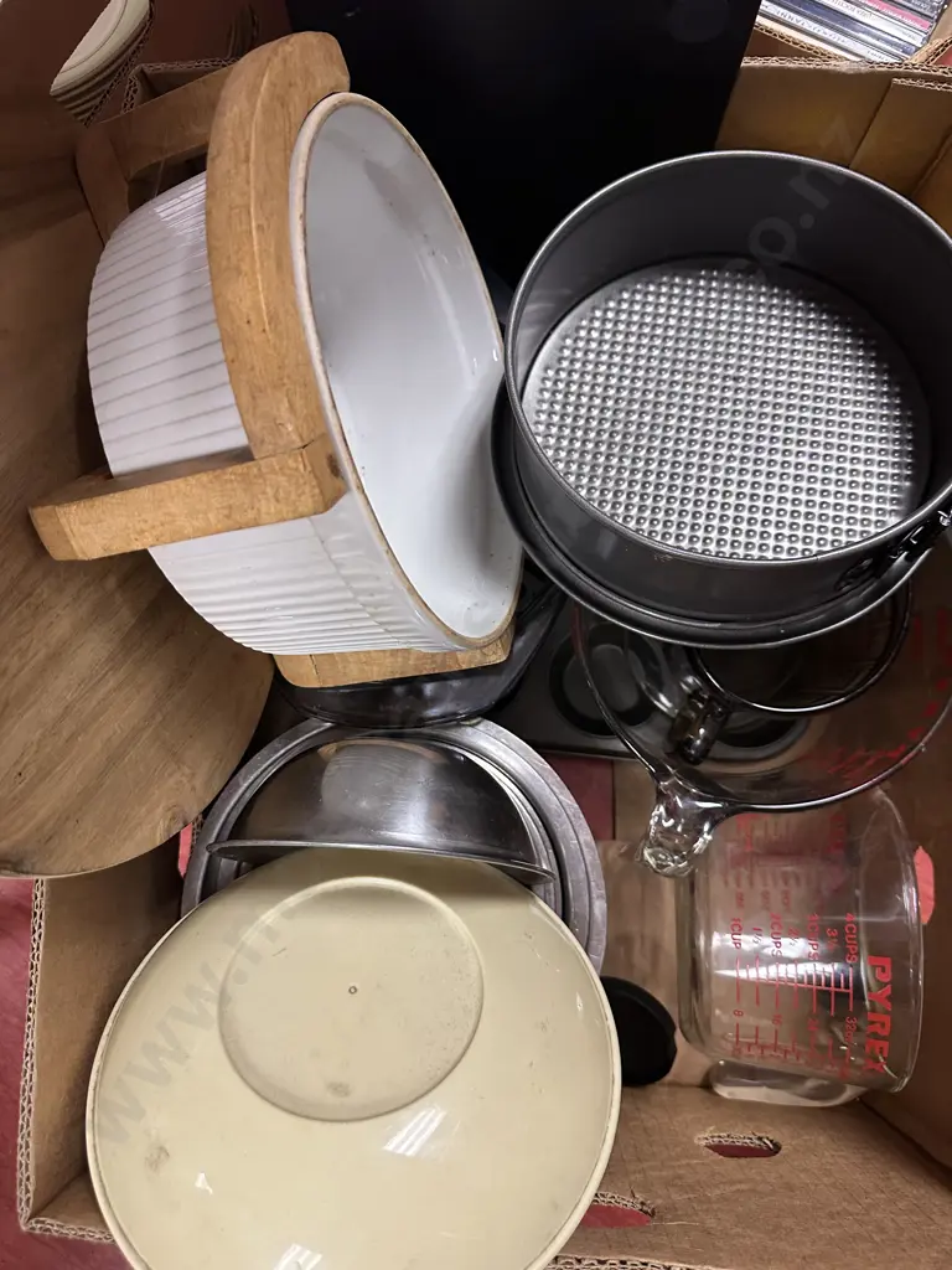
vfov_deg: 71.6
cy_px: 635
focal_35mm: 24
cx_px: 476
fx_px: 880
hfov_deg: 56.8
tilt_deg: -78.6
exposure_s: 1/50
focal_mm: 6.86
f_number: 1.78
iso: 320
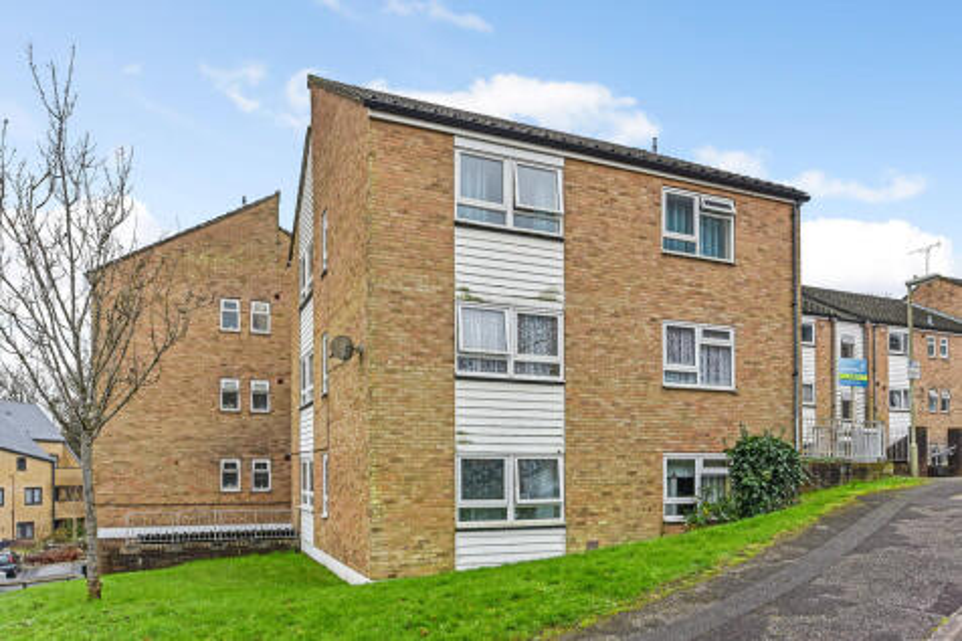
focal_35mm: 24
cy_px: 320
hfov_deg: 73.8
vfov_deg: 53.1
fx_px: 641
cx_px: 481
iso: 400
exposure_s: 1/160
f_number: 7.1
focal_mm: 24
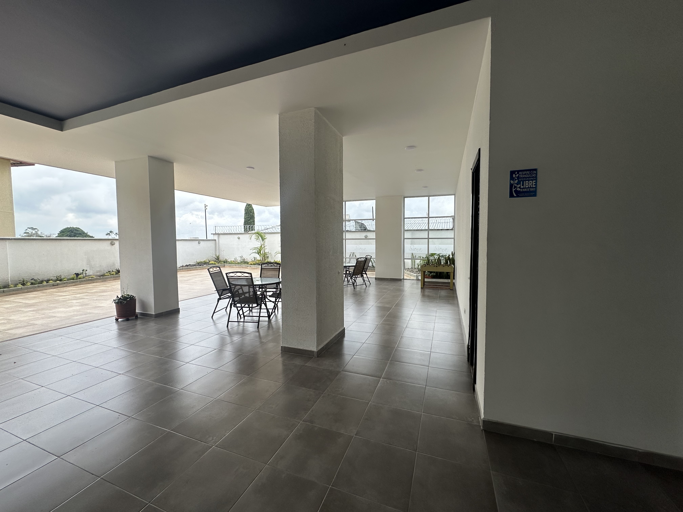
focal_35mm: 14
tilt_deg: -2.3
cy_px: 256
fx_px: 276
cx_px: 342
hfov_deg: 102.1
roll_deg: +0.6
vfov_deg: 85.7
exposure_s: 1/682
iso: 40
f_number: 2.2
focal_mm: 2.22
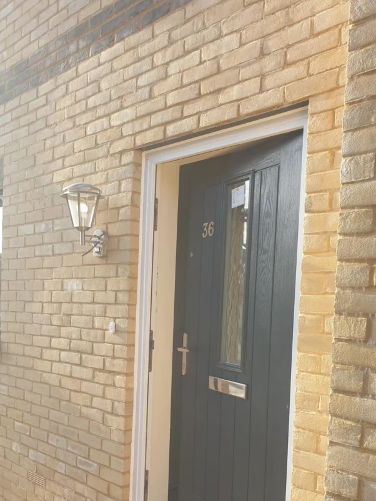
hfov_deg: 40.5
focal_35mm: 35
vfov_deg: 51.8
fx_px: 507
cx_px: 144
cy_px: 327
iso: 50
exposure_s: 1/387
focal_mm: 4.3
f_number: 2.4
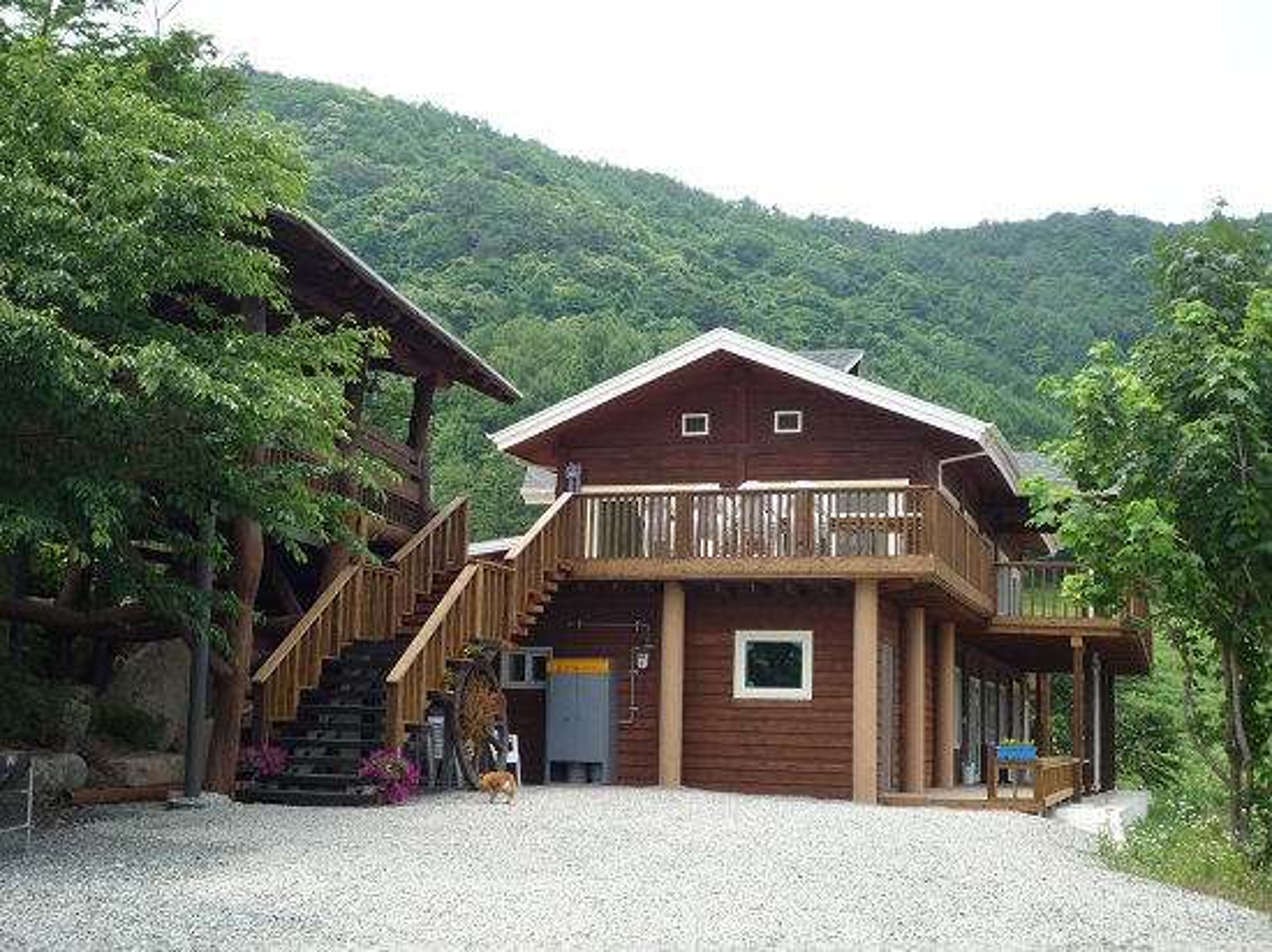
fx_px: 1836
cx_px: 636
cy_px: 476
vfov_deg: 29.1
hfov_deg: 38.2
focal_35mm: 50
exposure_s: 1/320
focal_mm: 8.8
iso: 100
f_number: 4.3
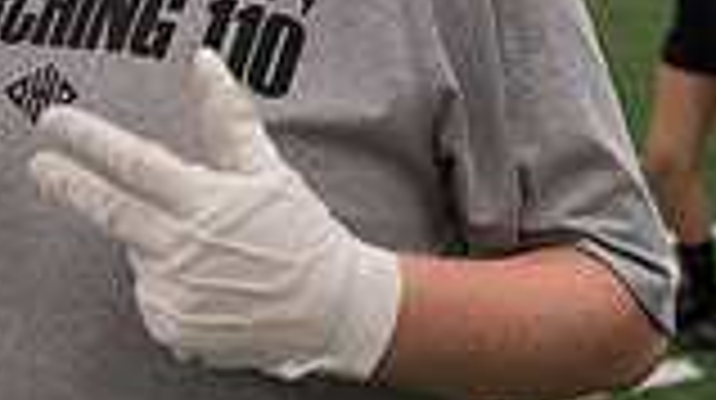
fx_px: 1745
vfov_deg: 12.0
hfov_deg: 23.1
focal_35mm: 92
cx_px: 261
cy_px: -326
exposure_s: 1/320
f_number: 3.2
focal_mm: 24
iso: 3200
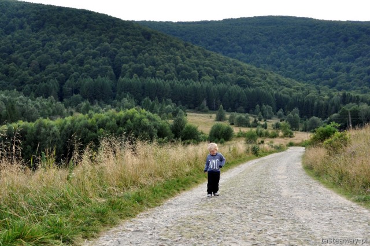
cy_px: 123
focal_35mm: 51
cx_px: 185
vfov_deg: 26.4
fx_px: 523
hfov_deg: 38.9
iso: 200
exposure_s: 1/100
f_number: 10
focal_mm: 34
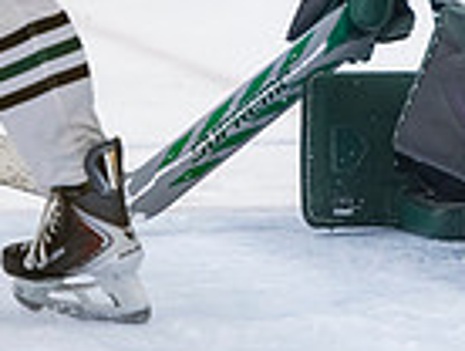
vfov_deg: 2.5
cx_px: 455
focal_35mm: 606
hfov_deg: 3.3
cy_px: -191
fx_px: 8155
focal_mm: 150
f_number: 3.2
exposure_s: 1/640
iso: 2000
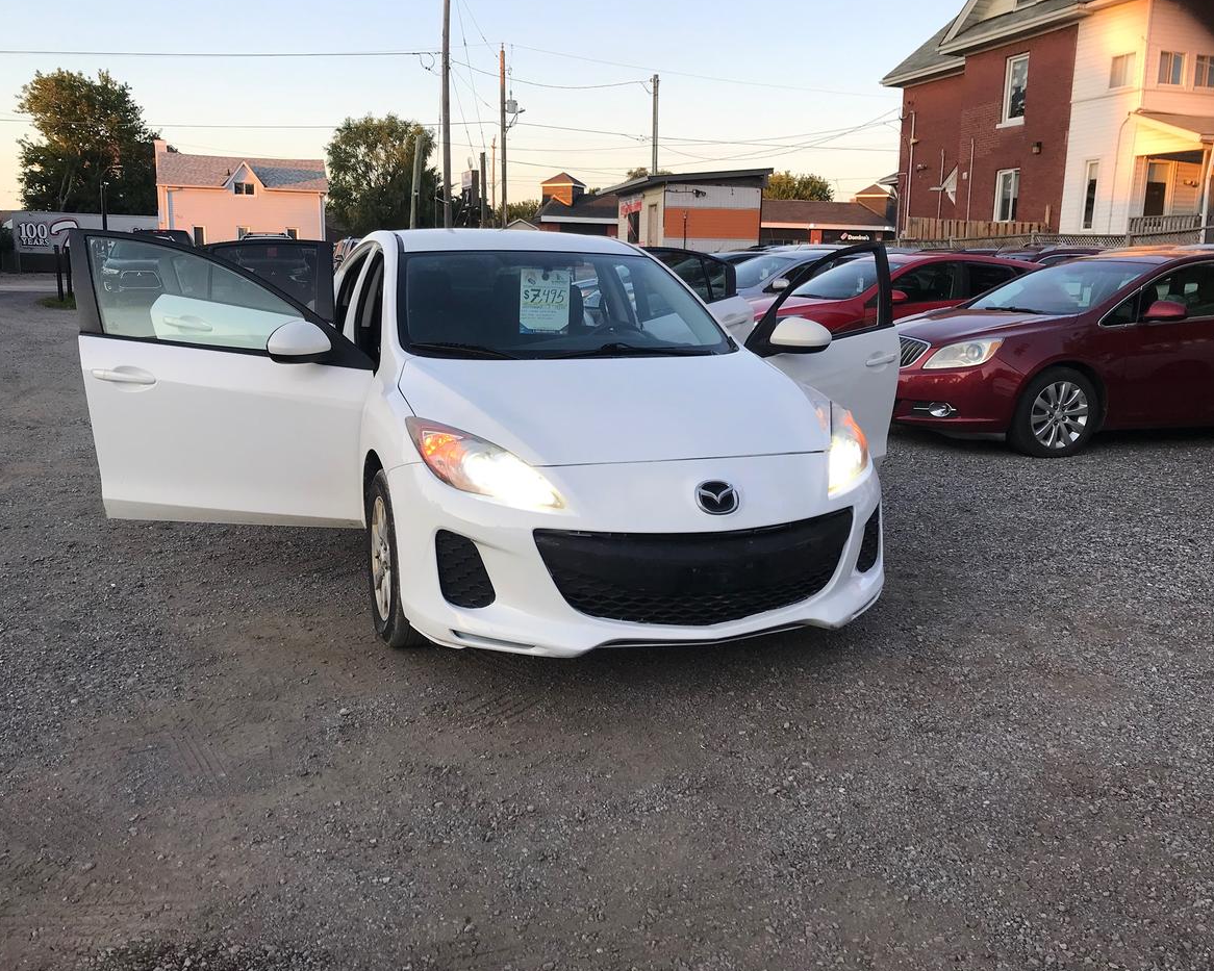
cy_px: 484
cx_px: 578
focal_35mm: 30
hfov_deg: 58.7
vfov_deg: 48.5
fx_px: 1078
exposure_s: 1/252
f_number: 1.8
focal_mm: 3.99
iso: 20
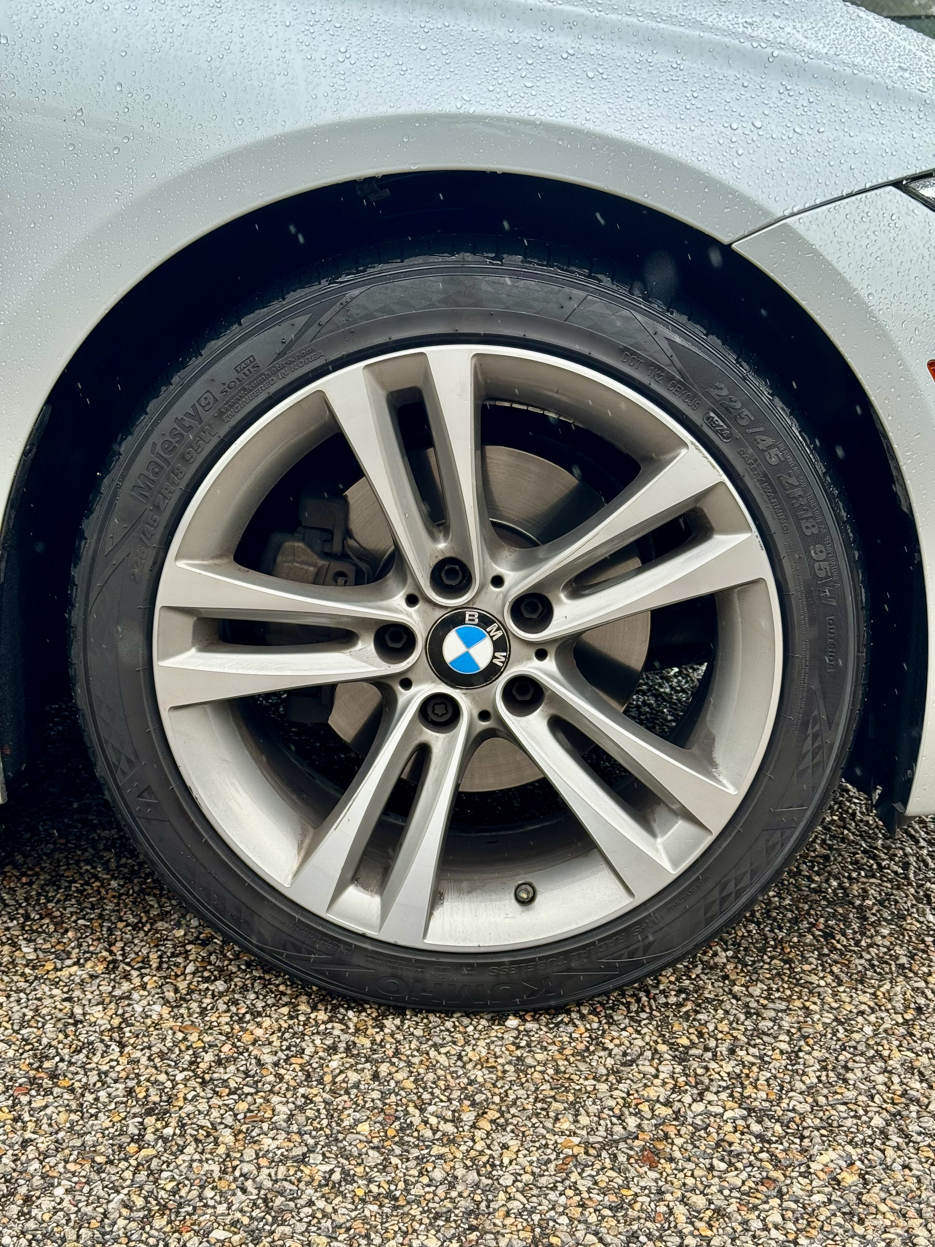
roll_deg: +1.6
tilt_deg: -11.6
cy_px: 624
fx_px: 1729
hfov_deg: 30.3
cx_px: 468
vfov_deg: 39.7
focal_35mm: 48
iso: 64
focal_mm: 6.76
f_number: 1.78
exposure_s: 1/615
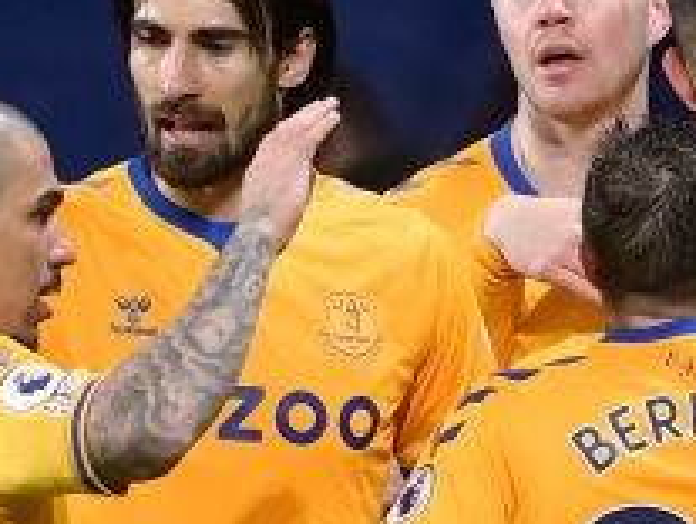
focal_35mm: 1899
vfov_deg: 0.8
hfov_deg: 1.0
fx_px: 38248
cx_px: 672
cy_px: 818
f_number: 2.8
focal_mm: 400
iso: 2500
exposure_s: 1/2500
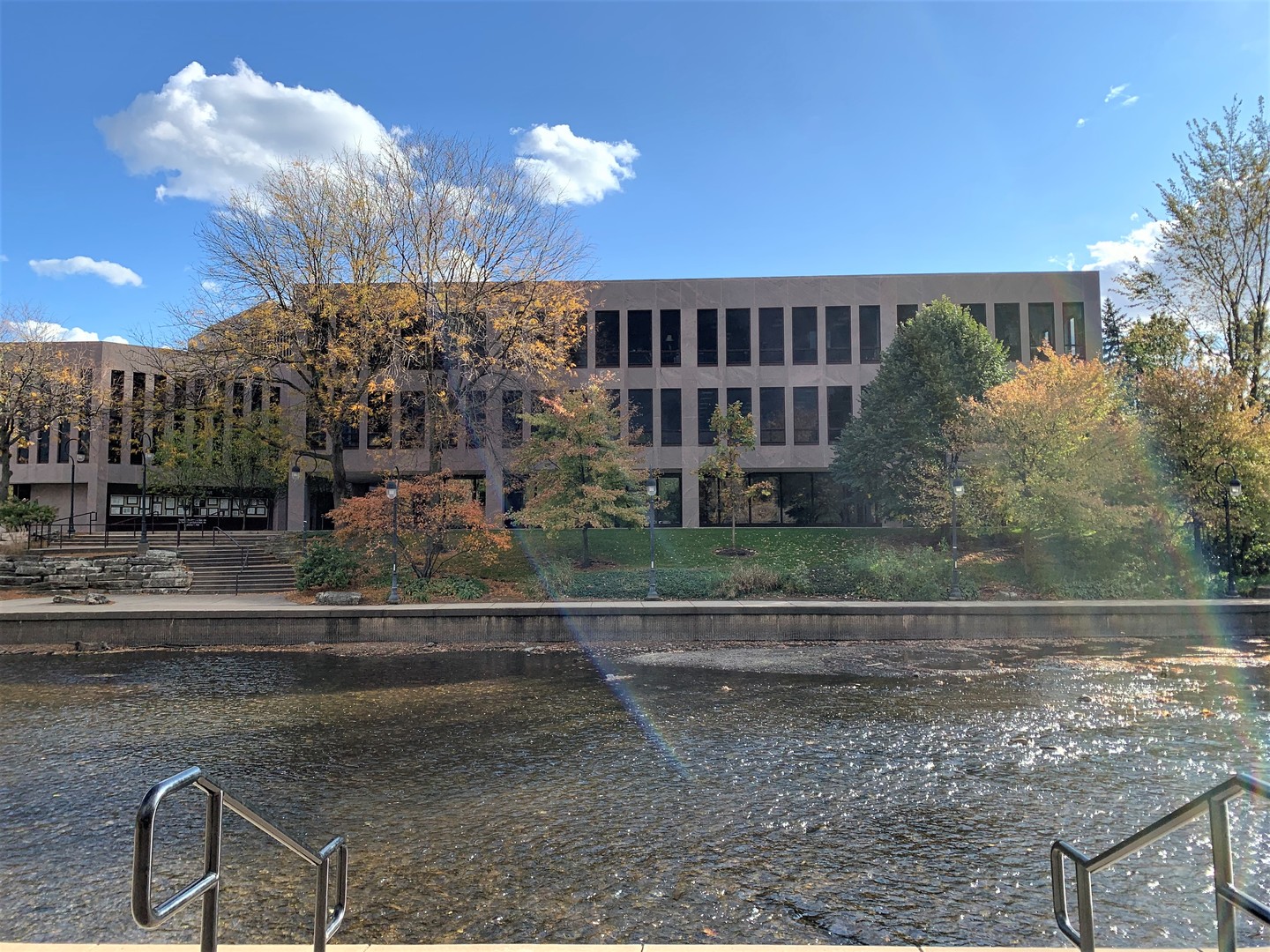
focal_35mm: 26
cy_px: 476
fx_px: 954
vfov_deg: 53.1
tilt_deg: +4.1
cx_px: 635
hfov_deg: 67.3
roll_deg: -1.7
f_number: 1.8
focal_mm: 4.25
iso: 25
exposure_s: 1/1314
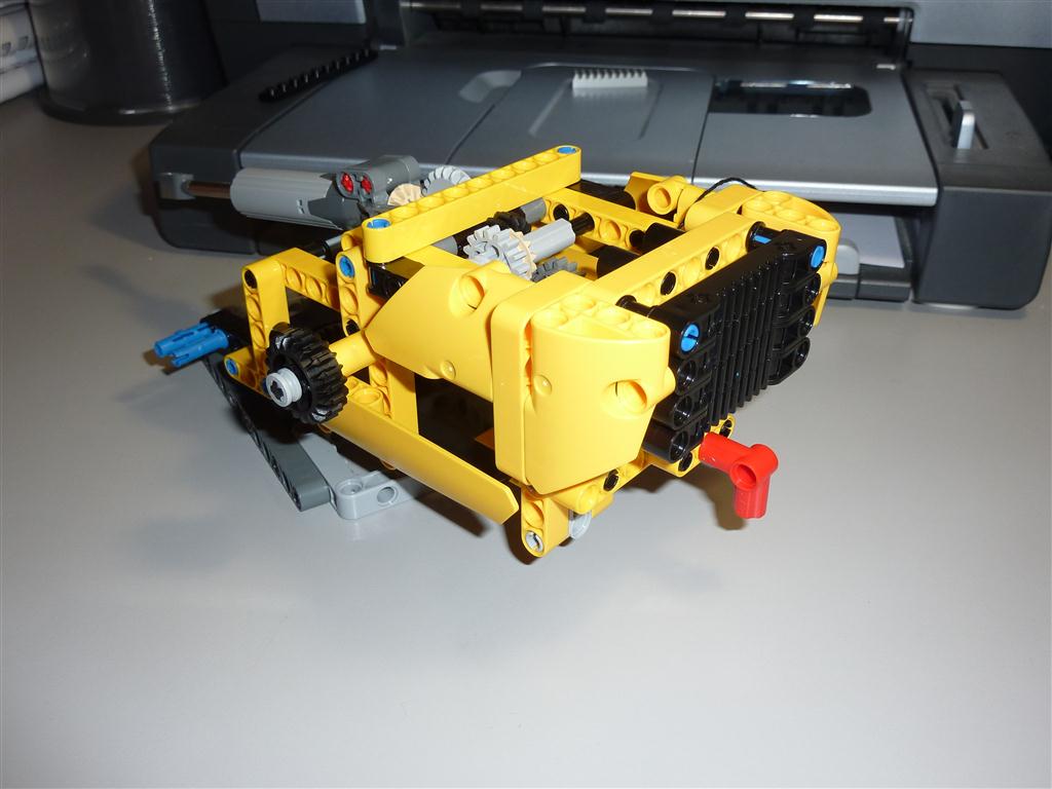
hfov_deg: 56.8
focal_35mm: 32
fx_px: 972
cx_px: 526
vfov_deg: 44.2
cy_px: 394
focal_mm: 5.3
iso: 100
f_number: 3.5
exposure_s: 1/30
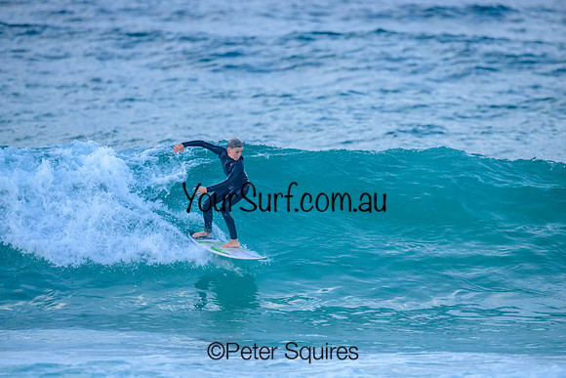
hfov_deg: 2.6
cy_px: 189
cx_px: 283
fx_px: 12580
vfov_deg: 1.7
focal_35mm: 800
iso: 2500
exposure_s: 1/2000
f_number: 6.3
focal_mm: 800
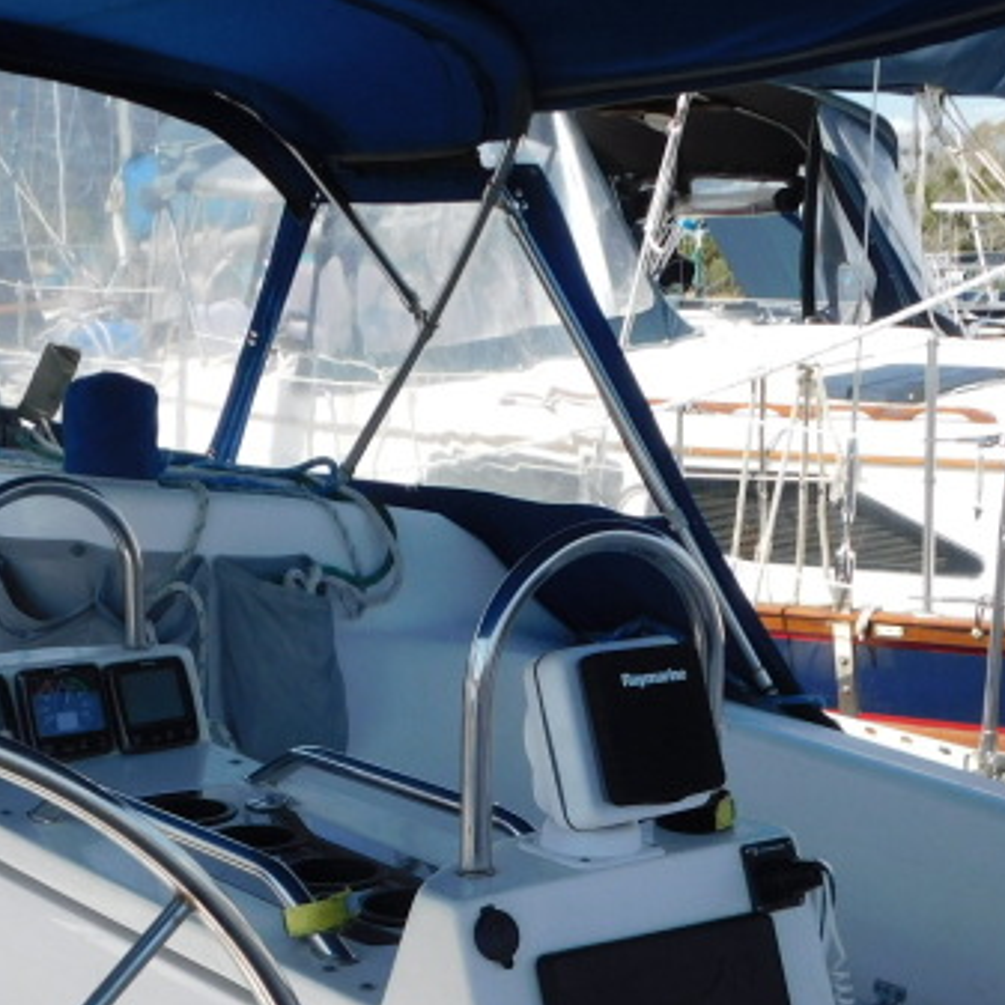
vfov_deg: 26.8
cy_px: 790
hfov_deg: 27.3
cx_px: 519
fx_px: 2069
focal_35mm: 63
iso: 125
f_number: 3.2
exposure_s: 1/1000
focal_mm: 5.3
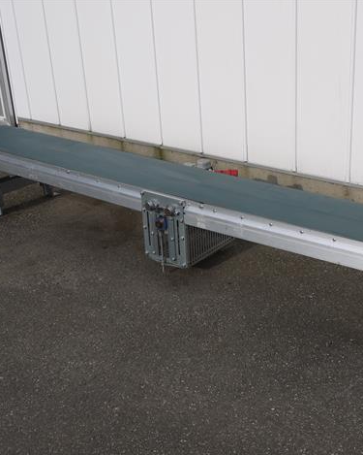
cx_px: 241
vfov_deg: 38.8
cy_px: 230
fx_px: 645
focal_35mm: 48
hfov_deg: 31.2
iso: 100
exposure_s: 1/320
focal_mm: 18
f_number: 8
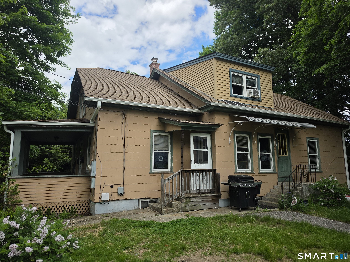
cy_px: 131
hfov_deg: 73.9
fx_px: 233
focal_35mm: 23
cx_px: 175
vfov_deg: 58.9
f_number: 1.4
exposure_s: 1/5955
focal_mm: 6.5
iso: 64
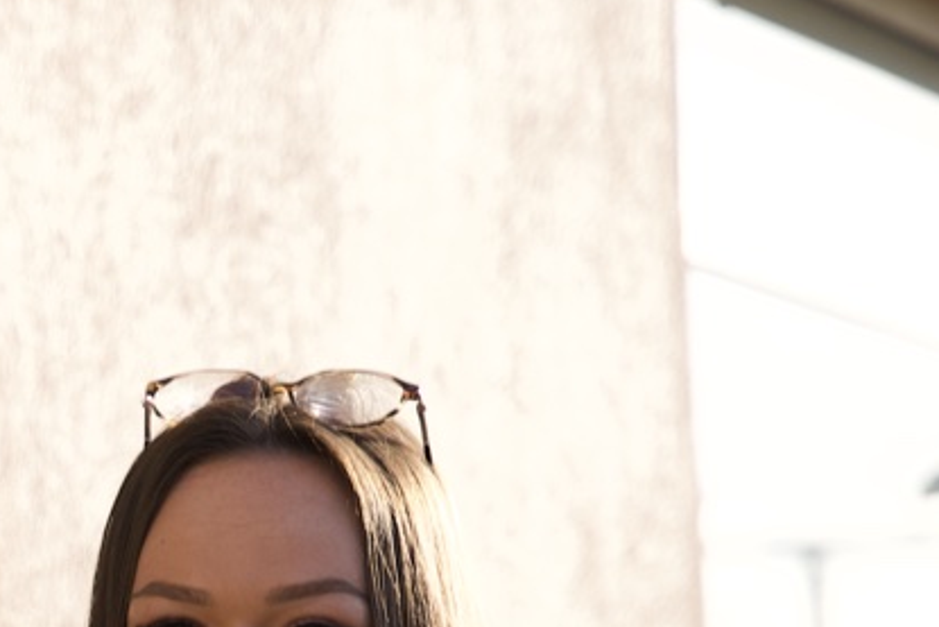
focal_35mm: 270
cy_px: 1166
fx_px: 7045
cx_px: -369
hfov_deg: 7.5
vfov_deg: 5.0
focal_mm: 70
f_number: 3.2
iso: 100
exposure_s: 1/500
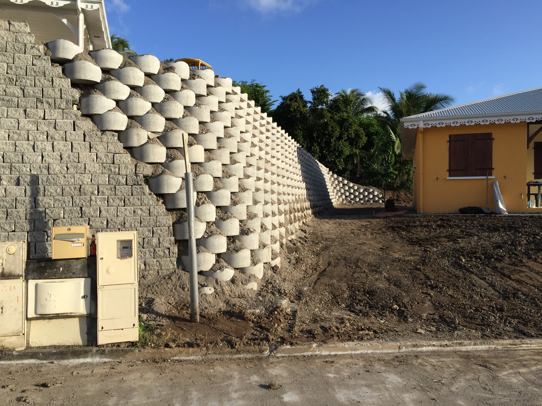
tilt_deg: -0.3
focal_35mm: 29
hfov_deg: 61.7
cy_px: 203
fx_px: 454
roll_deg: -0.5
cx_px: 271
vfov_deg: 48.2
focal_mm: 4.15
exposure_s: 1/1647
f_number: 2.2
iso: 32
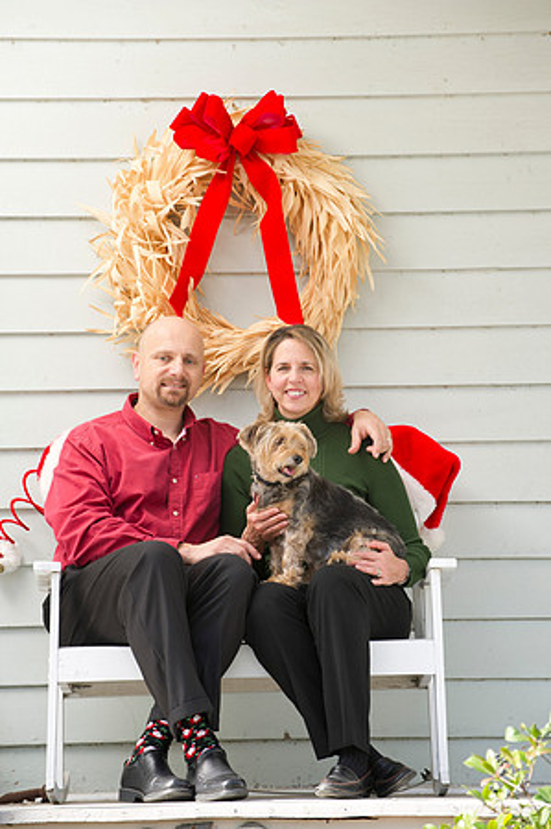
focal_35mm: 180
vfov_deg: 11.4
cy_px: 414
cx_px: 276
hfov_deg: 7.6
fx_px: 4142
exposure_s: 1/100
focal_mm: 180
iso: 200
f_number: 5.6
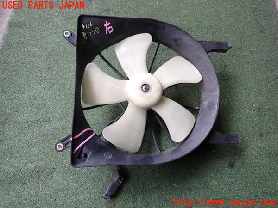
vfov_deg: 46.8
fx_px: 241
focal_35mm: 30
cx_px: 139
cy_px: 104
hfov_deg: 60.0
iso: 160
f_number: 2.3
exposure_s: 1/125
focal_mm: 5.4
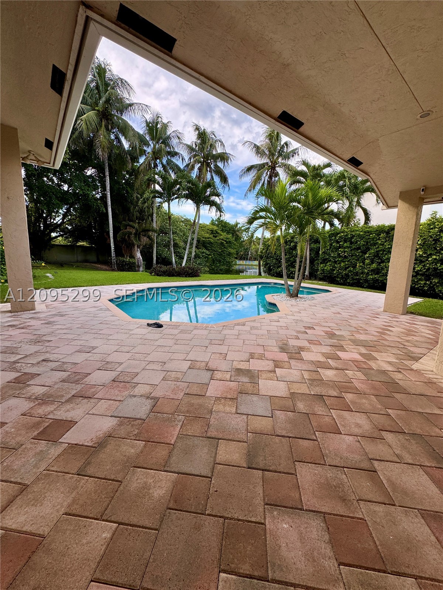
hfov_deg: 85.7
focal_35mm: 14
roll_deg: -1.6
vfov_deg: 102.1
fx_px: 239
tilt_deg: -9.9
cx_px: 222
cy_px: 295
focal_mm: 2.22
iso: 40
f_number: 2.2
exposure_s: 1/565
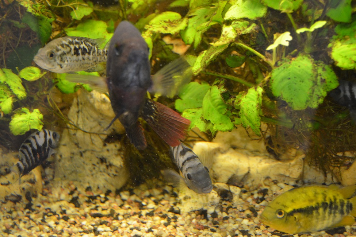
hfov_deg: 19.3
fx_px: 1048
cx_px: 178
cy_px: 119
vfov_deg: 12.9
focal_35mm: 106
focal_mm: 70
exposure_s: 1/60
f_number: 5.6
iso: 2800
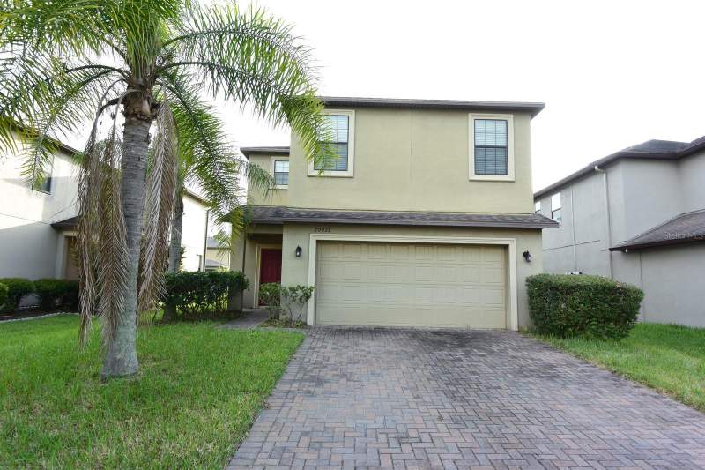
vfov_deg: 64.5
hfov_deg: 86.9
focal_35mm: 19
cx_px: 352
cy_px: 235
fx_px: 372
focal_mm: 7.1
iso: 160
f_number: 3.8
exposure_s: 1/160
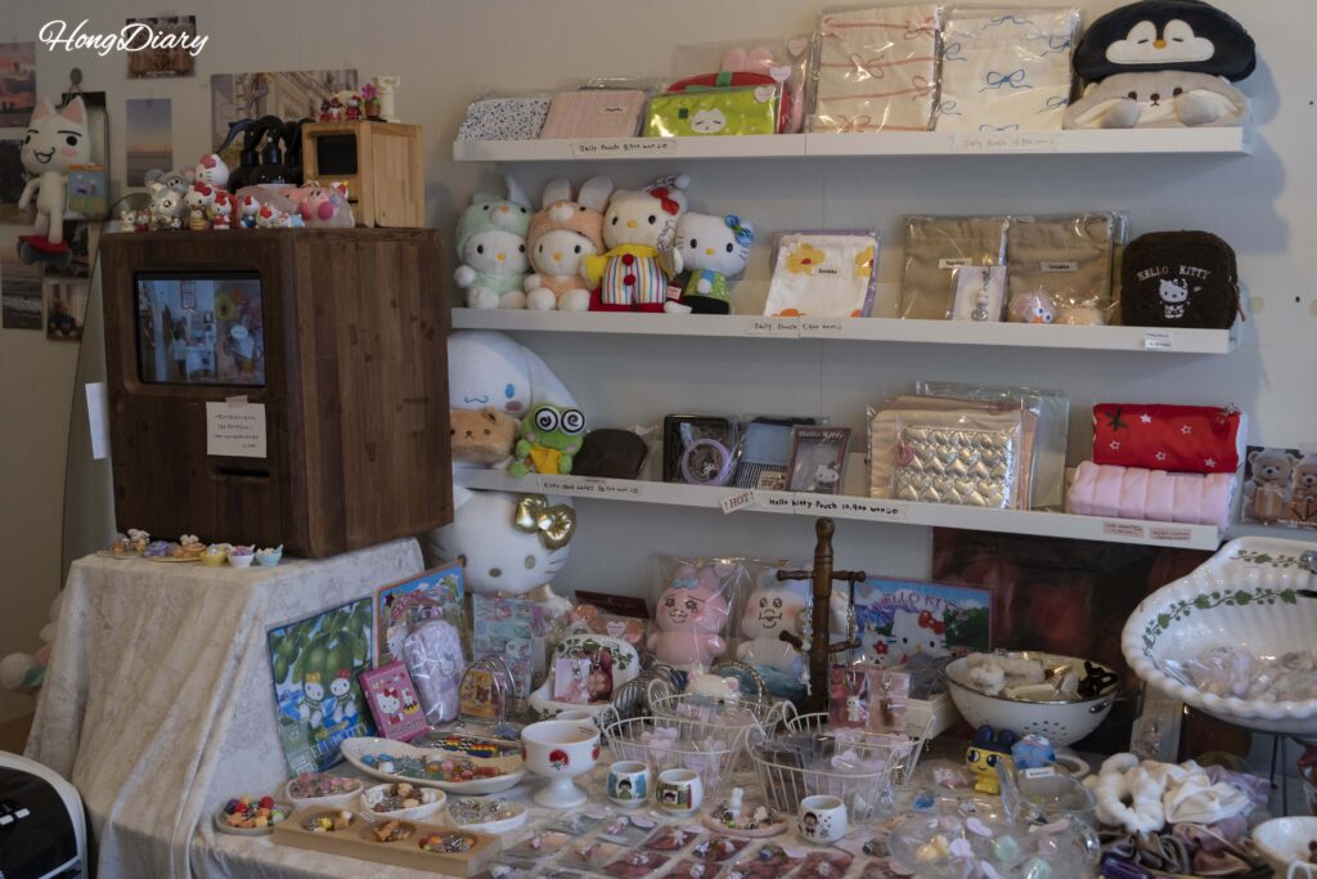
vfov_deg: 29.9
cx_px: 658
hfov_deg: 43.6
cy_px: 440
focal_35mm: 45
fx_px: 1646
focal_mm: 45
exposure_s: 1/160
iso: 2500
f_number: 5.6
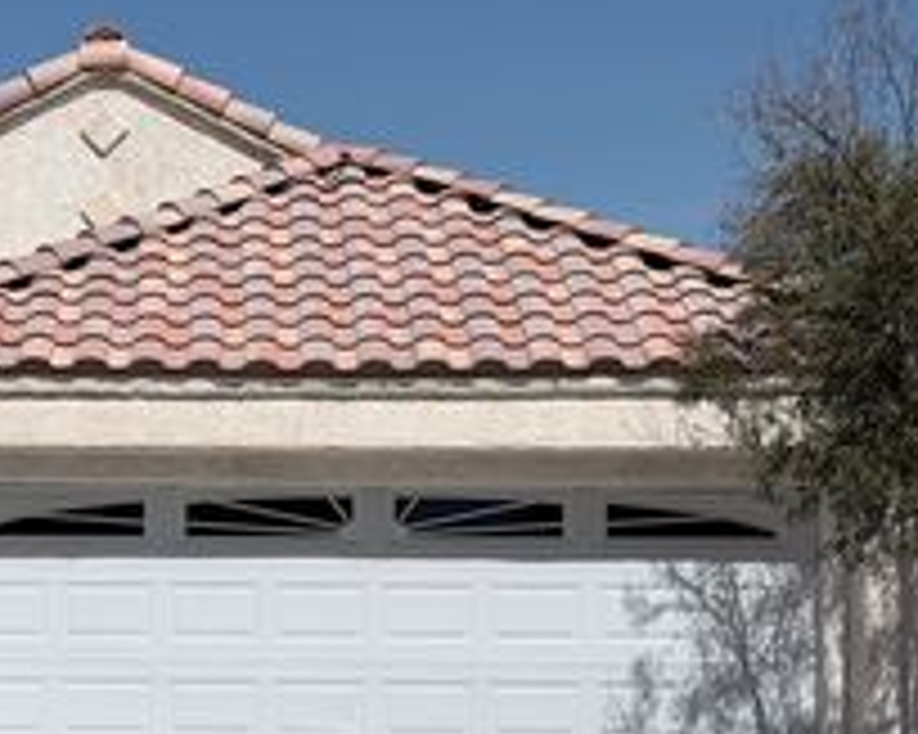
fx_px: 3123
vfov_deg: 13.3
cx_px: 40
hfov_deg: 16.4
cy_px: 610
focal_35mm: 115
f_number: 1.78
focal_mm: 6.76
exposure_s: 1/20408
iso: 80
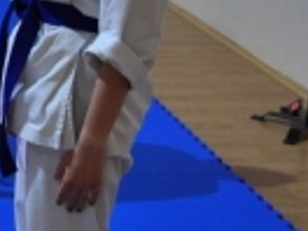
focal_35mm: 118
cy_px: 61
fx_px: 1050
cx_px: -152
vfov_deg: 12.5
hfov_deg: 15.4
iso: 500
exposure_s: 1/10
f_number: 4.5
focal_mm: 18
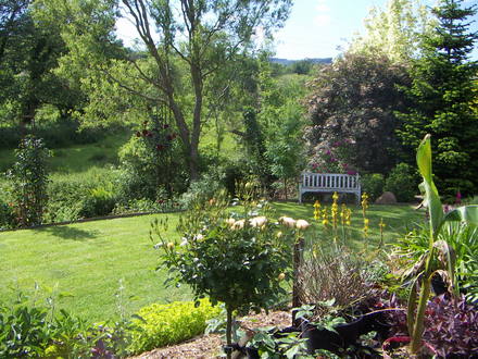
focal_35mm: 36
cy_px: 180
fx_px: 497
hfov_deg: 51.4
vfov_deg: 39.7
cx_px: 239
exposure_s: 1/200
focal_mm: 4.7
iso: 100
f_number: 6.7
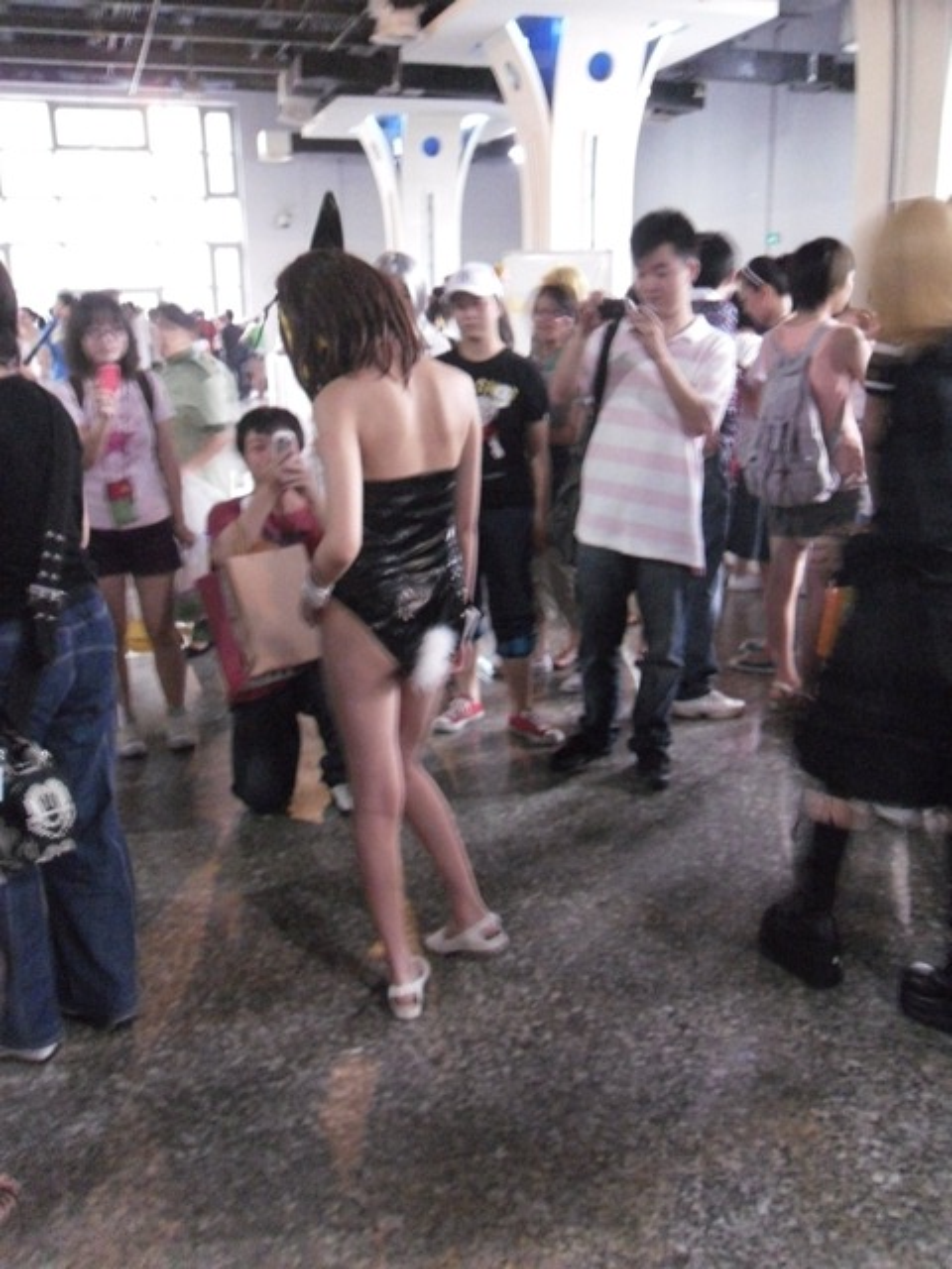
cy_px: 634
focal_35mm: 45
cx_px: 476
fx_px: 1650
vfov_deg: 42.1
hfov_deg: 32.2
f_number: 3.5
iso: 800
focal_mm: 6.3
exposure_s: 1/8
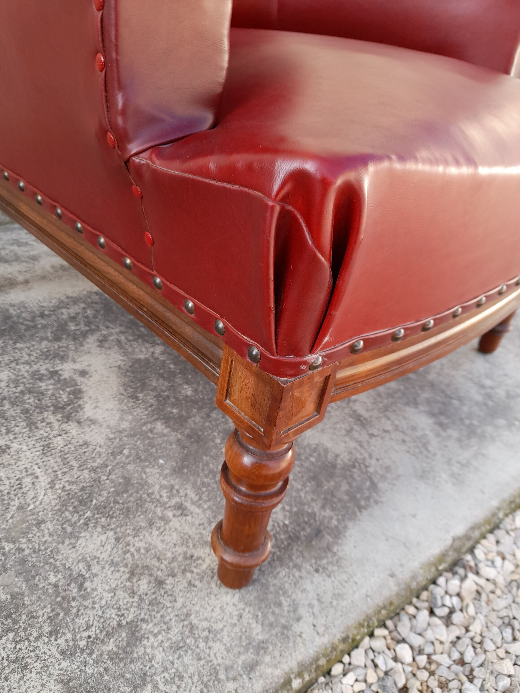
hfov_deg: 54.9
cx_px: 260
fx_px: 501
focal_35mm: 25
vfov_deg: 69.4
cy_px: 346
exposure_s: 1/100
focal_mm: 4.6
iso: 25
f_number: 2
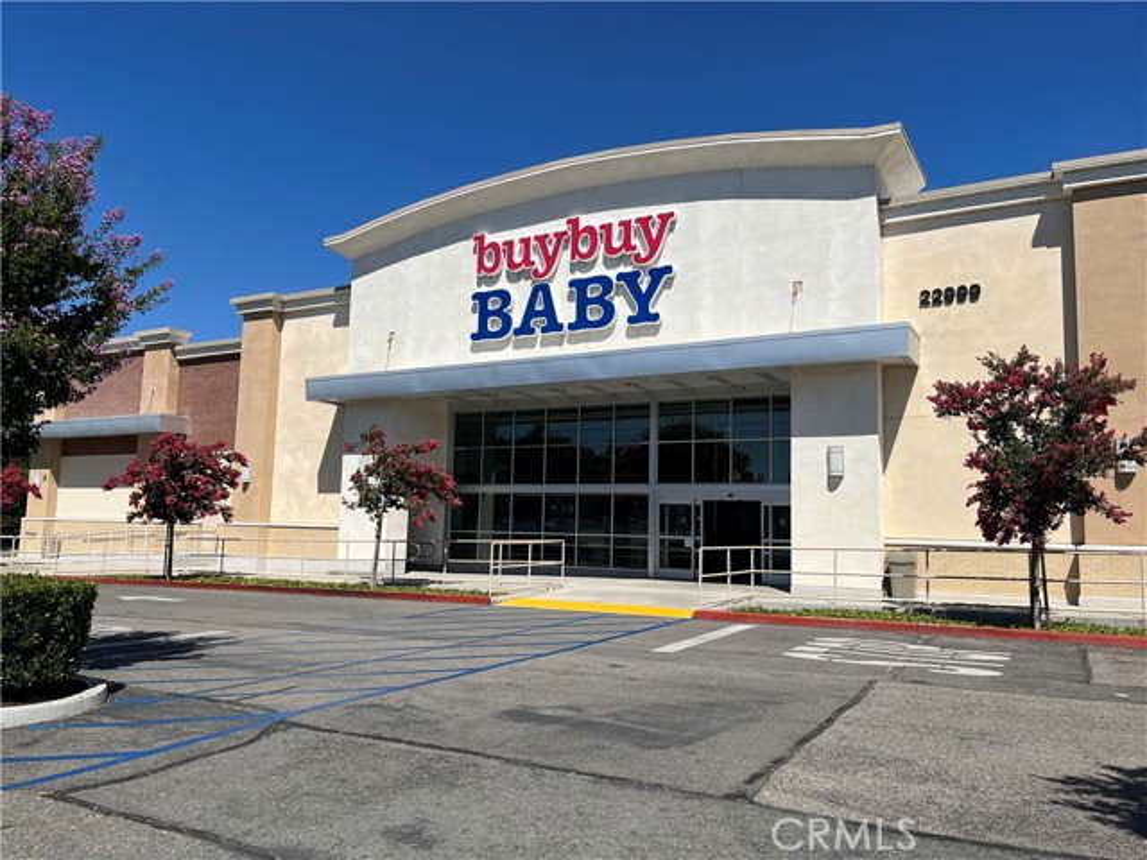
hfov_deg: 67.3
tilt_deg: +7.0
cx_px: 574
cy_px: 430
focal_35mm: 26
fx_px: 862
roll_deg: -2.0
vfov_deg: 53.1
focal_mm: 5.1
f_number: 1.6
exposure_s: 1/6897
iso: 50
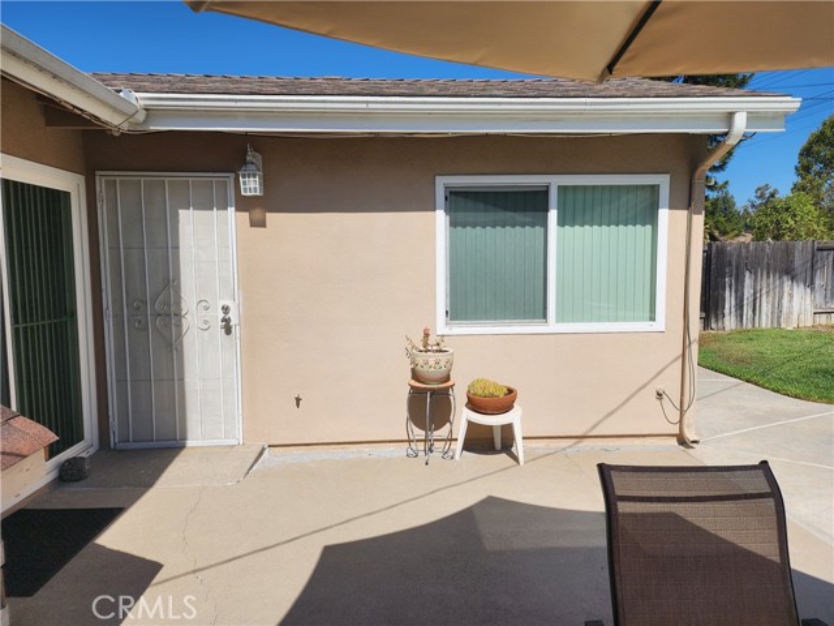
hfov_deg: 73.9
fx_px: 554
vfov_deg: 58.9
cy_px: 313
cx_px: 417
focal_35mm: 23
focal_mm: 6.4
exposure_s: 1/1844
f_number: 1.8
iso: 12
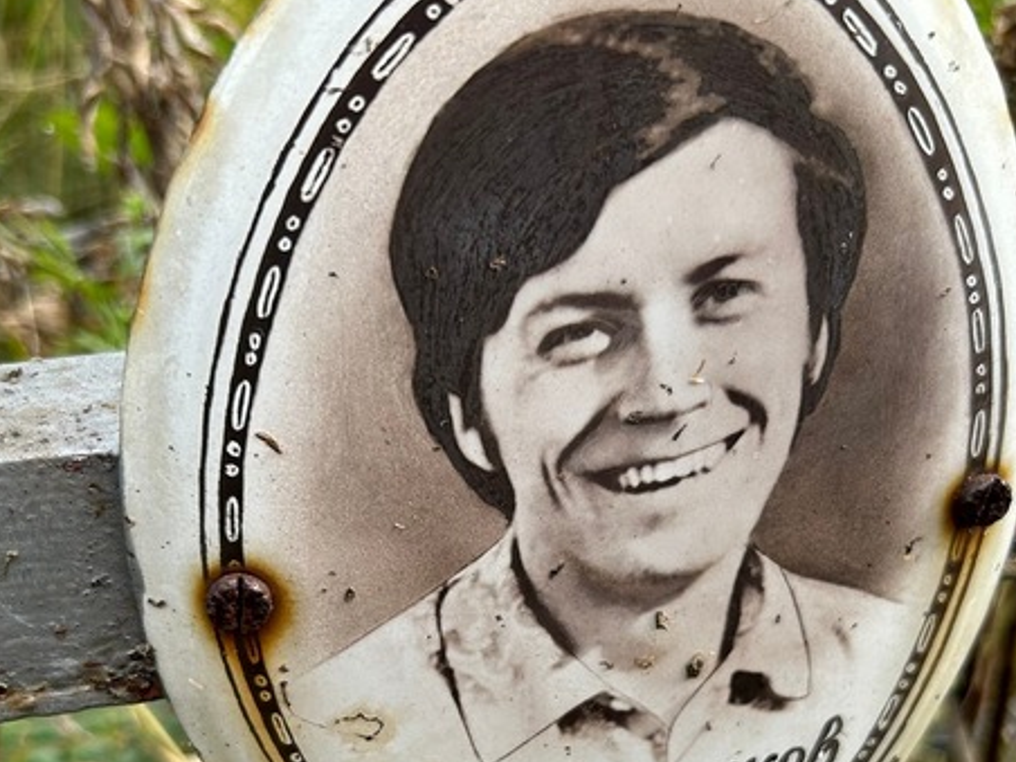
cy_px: 652
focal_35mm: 46
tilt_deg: -34.0
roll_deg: -0.2
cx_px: 548
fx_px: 1350
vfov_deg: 30.4
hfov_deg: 41.2
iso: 50
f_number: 1.5
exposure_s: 1/678
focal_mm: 5.7
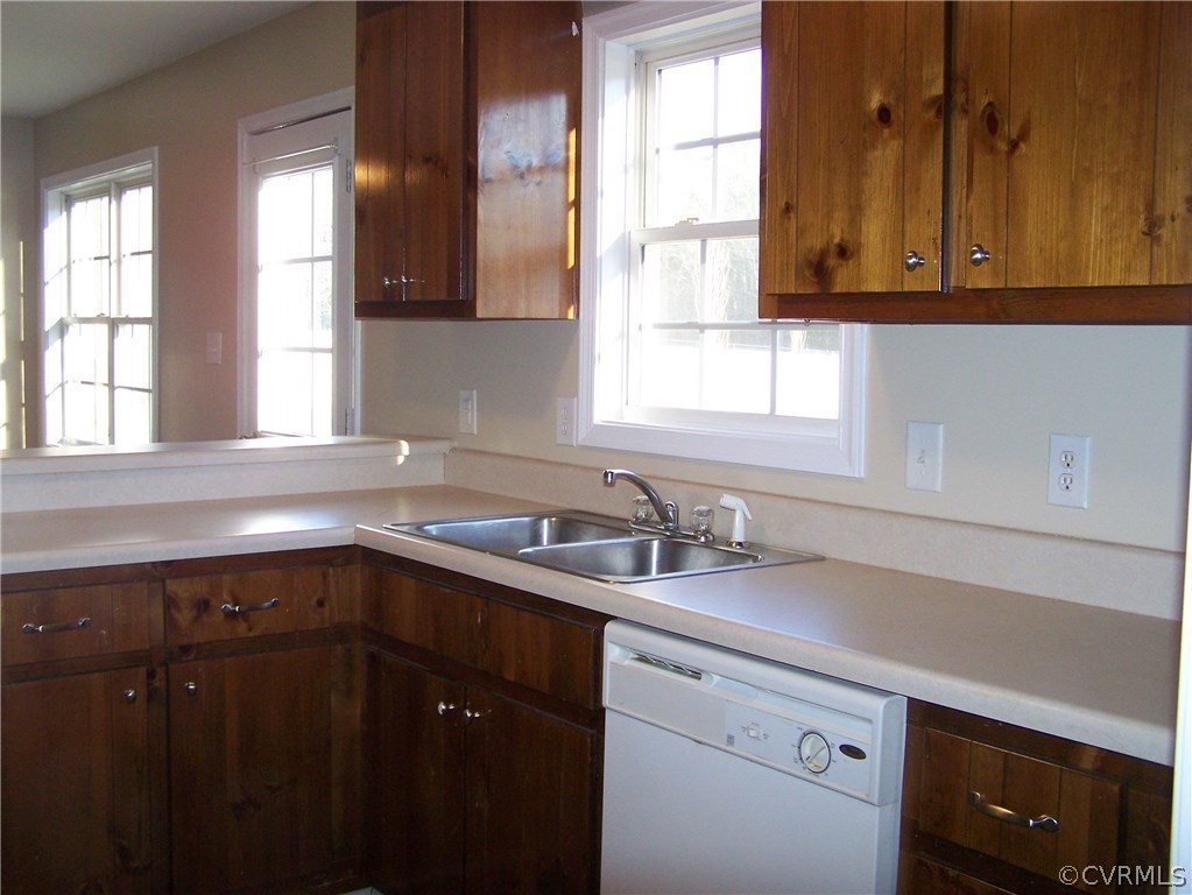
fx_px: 1309
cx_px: 596
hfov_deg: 49.0
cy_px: 448
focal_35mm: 38
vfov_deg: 37.7
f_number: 2.8
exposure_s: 1/60
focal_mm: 6.3
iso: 160
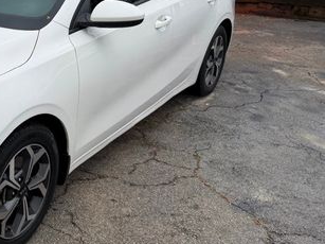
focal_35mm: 50
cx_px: -13
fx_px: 469
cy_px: 79
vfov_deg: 28.9
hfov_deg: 34.2
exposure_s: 1/6173
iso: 80
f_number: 1.78
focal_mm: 6.76
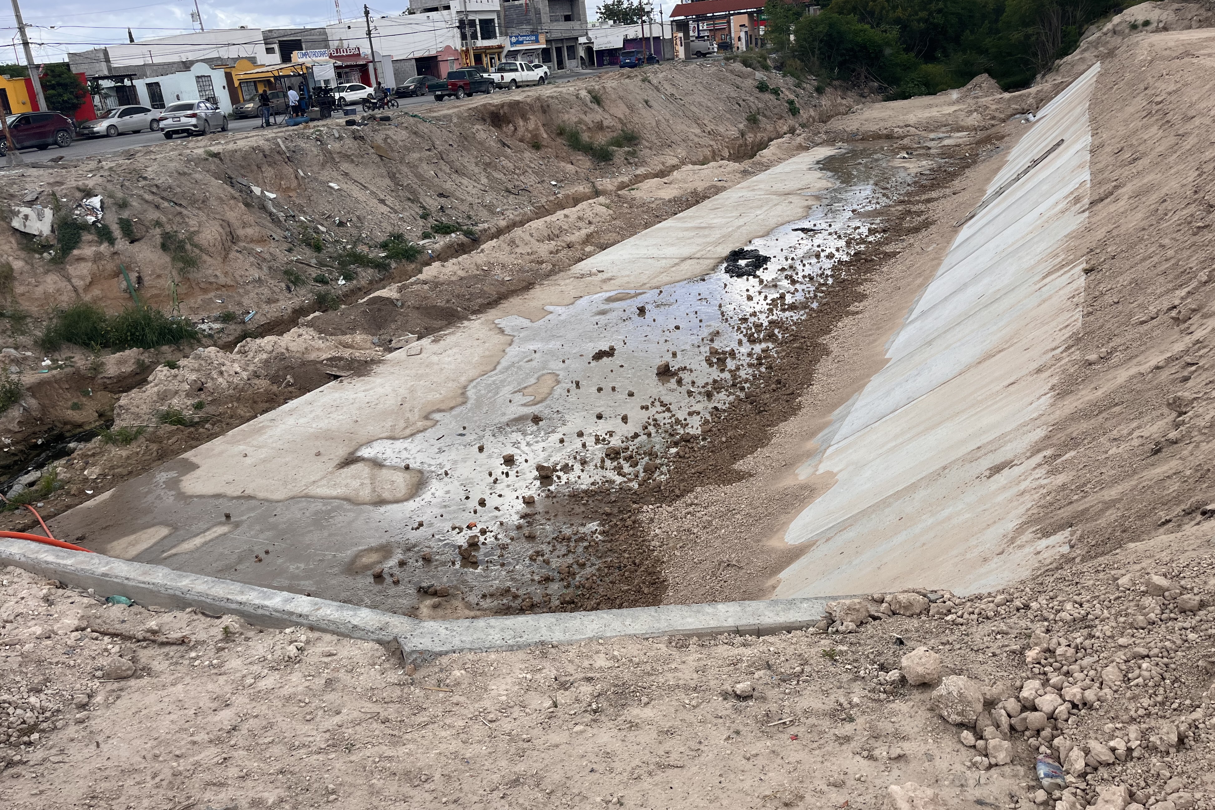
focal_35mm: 28
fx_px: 945
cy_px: 375
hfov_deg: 65.5
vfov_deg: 46.4
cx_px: 624
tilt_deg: -17.3
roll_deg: +4.8
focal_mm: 5.1
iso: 50
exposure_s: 1/2410
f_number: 1.6
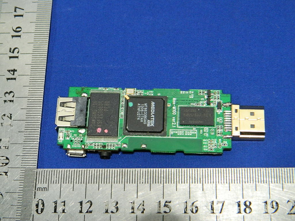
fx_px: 597
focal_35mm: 70
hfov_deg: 27.8
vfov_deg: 21.0
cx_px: 148
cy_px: 110
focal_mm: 12.6
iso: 400
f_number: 4
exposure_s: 1/5
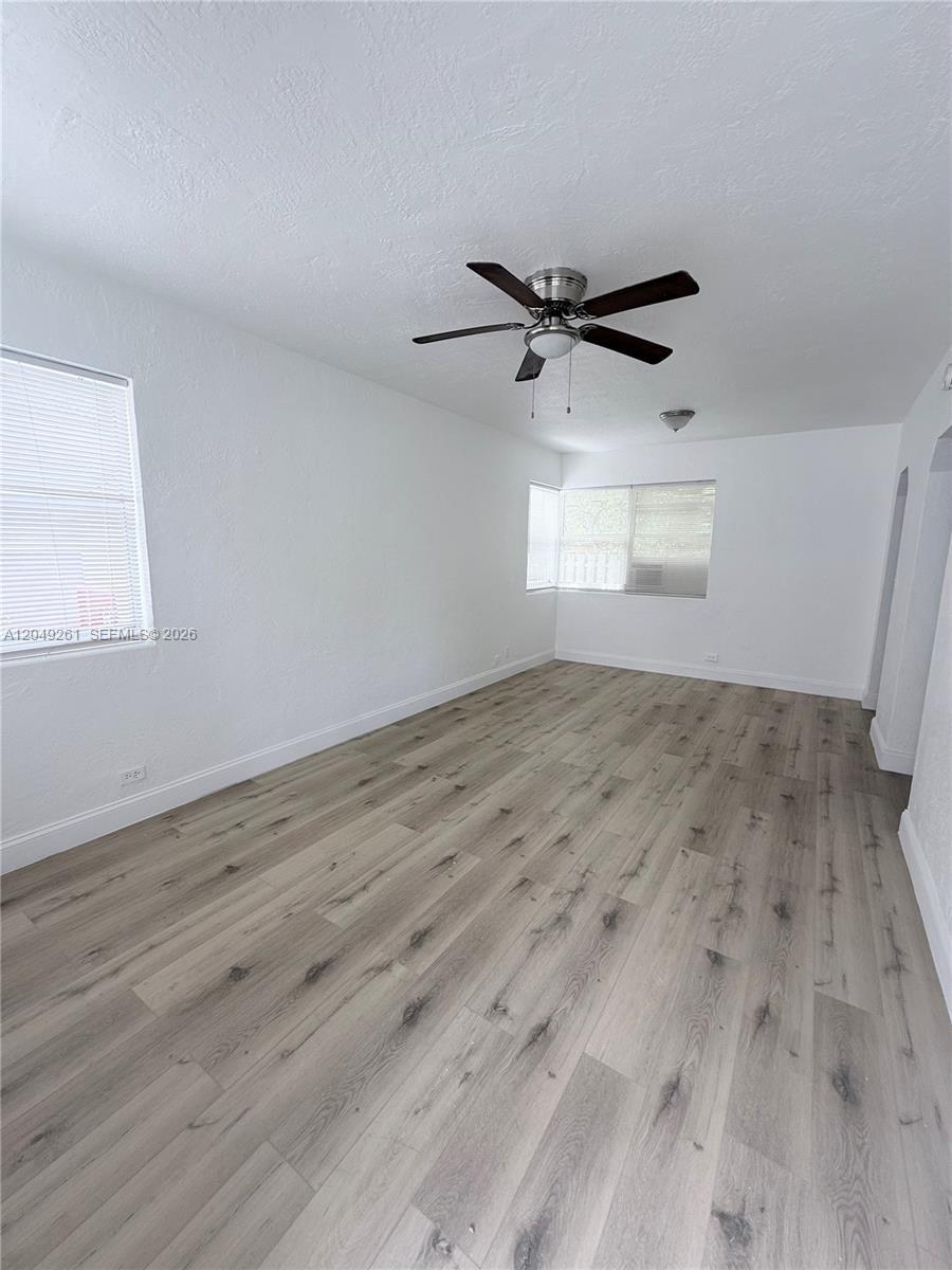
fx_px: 513
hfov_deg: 85.7
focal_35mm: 14
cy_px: 635
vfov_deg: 102.1
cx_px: 476
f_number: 2.2
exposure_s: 1/99
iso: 50
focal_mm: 2.22
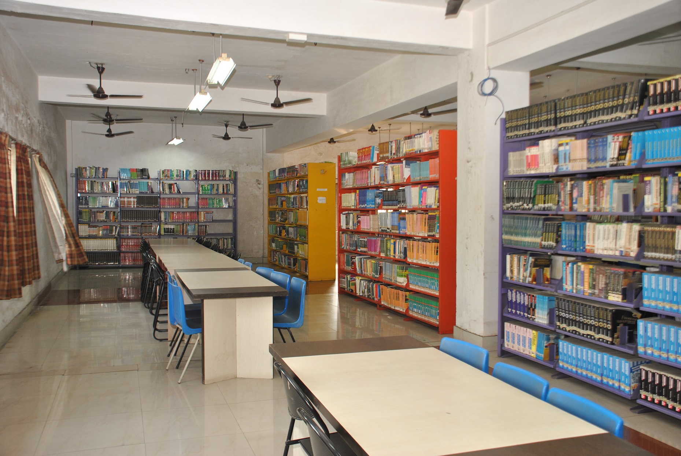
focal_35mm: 33
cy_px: 228
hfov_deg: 57.2
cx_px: 340
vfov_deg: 40.1
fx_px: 625
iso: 200
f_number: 3.8
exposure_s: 1/30
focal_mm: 22
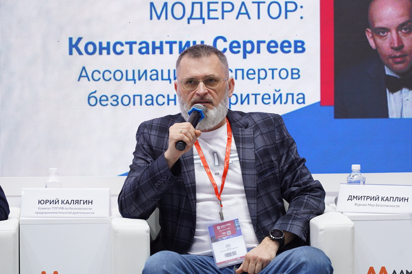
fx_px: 2150
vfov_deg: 7.3
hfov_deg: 10.9
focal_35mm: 188
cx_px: 206
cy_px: 137
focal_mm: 188
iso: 640
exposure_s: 1/100
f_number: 3.5
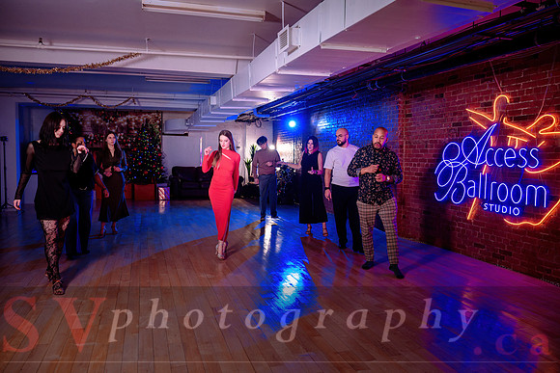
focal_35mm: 28
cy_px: 186
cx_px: 280
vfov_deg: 46.4
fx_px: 436
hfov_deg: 65.5
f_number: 2.8
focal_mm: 28
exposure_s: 1/160
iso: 500
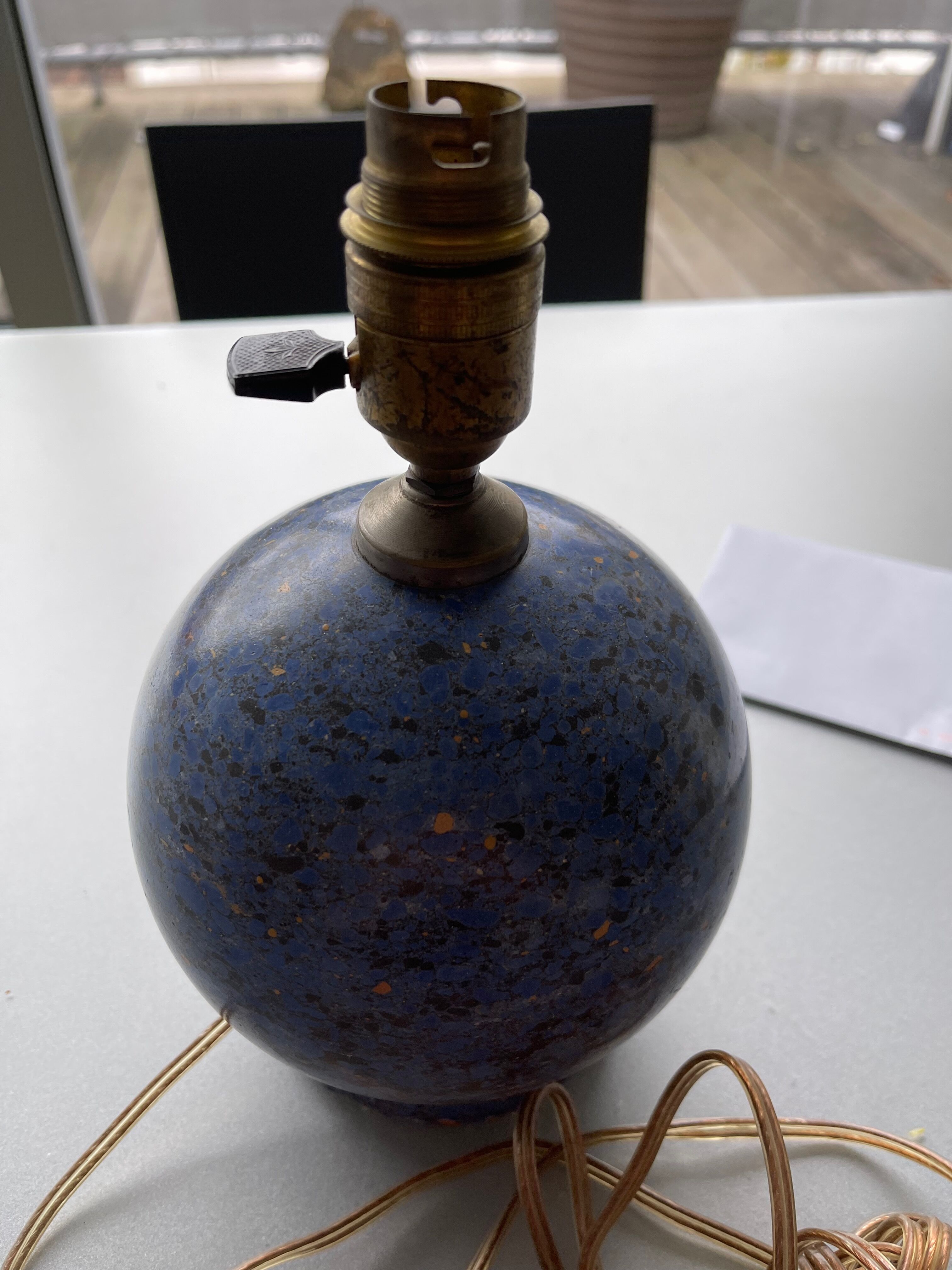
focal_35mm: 26
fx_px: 953
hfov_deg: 53.1
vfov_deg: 67.3
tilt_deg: -41.5
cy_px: 635
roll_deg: +0.1
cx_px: 476
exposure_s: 1/121
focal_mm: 5.1
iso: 40
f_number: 1.6
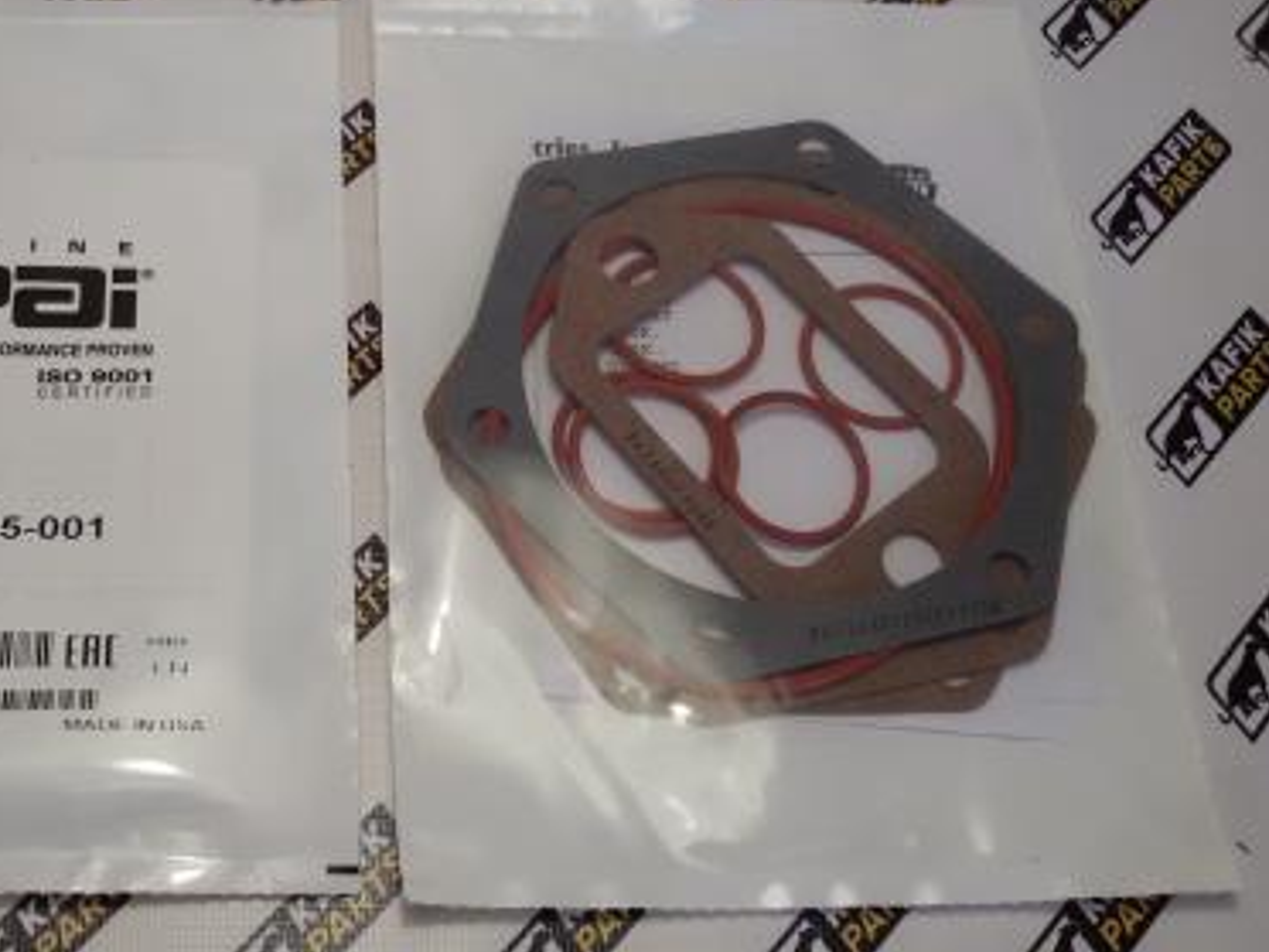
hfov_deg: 41.1
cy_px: 445
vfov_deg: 32.2
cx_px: 351
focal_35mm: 45
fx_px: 1650
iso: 40
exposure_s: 1/100
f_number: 2.4
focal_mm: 2.93
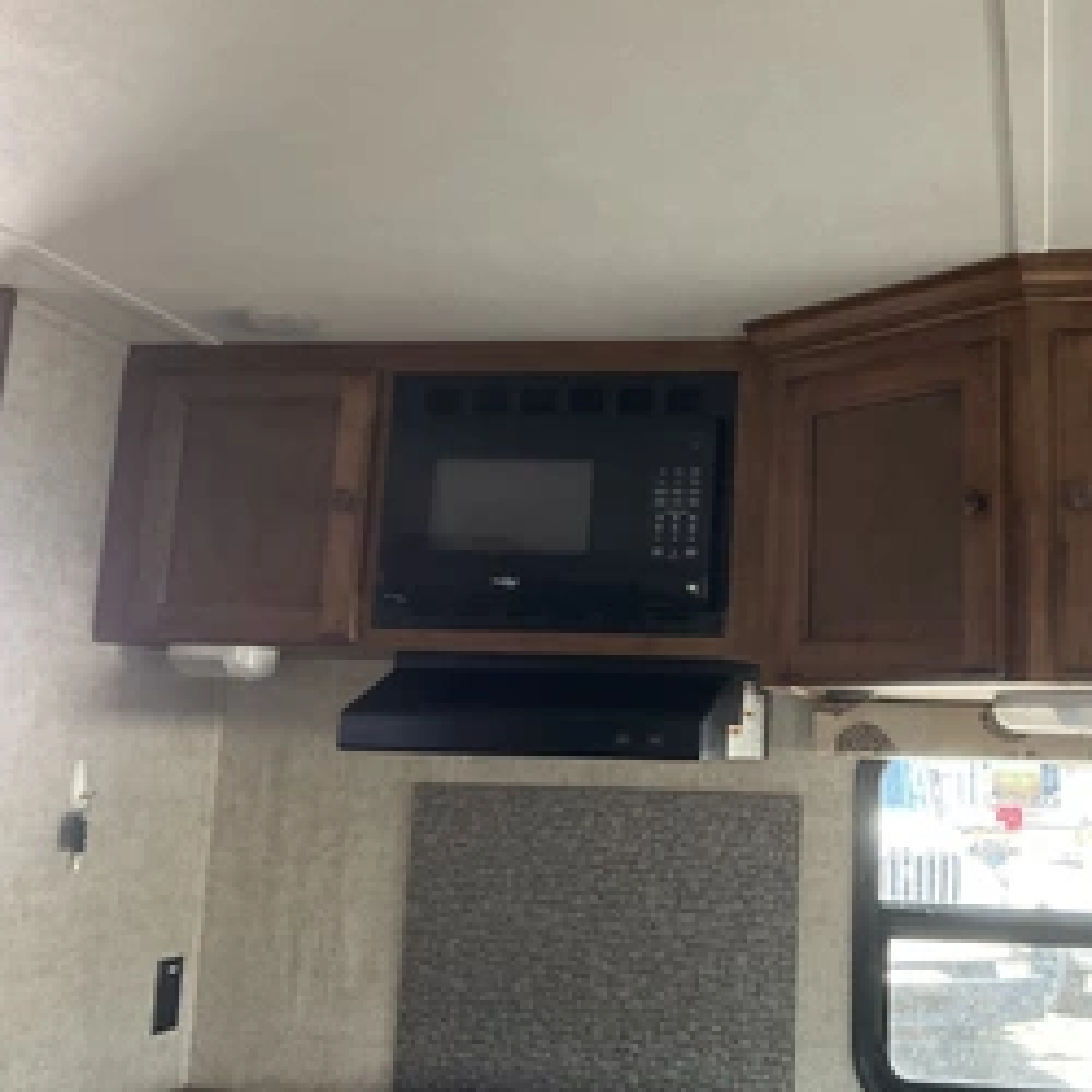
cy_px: 472
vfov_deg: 40.8
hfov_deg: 39.9
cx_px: 804
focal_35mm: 41
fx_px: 1463
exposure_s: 1/60
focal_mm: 3
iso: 250
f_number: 1.8
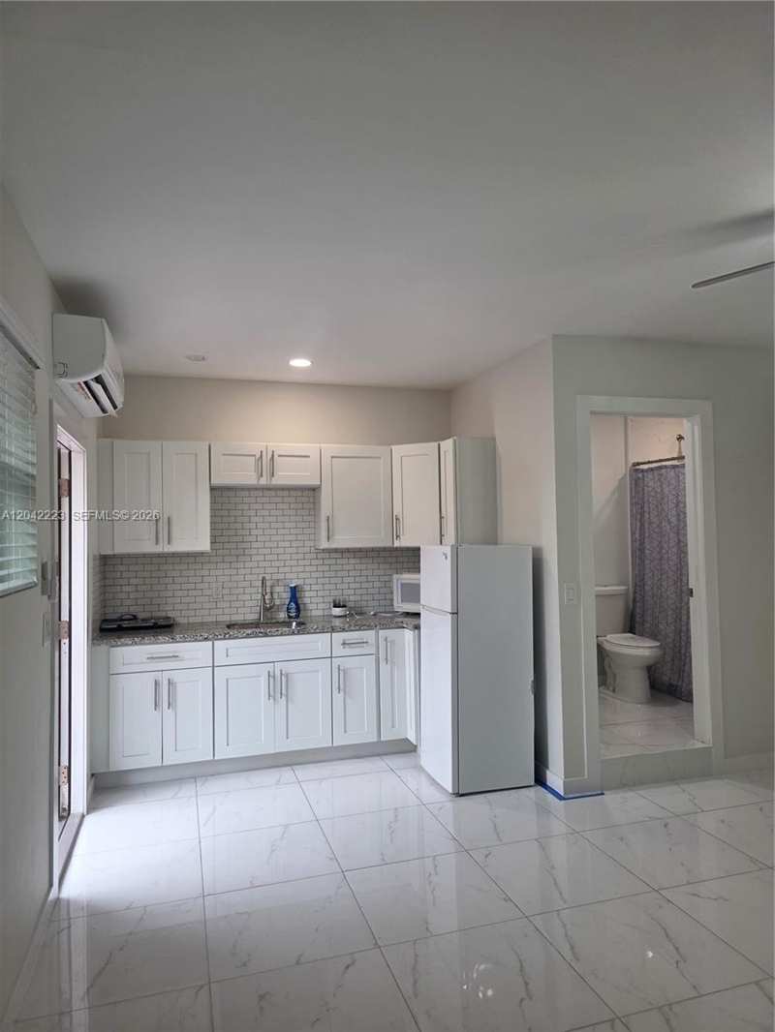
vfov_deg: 73.9
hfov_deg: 58.9
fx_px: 686
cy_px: 516
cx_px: 388
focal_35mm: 23
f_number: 1.7
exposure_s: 1/120
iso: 100
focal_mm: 6.3
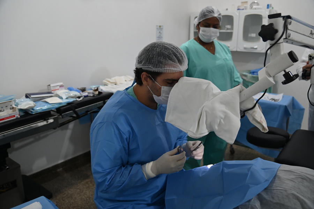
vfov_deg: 43.6
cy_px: 104
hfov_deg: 62.0
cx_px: 157
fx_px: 262
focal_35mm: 30
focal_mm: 30
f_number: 4
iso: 1250
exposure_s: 1/125
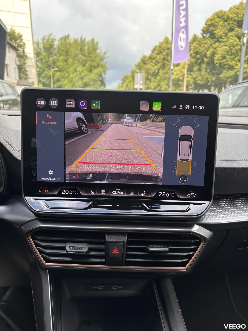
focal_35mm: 26
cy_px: 166
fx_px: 248
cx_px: 124
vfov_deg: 67.3
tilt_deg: -13.7
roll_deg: -0.1
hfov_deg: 53.1
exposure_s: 1/250
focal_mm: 5.96
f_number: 1.6
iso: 40
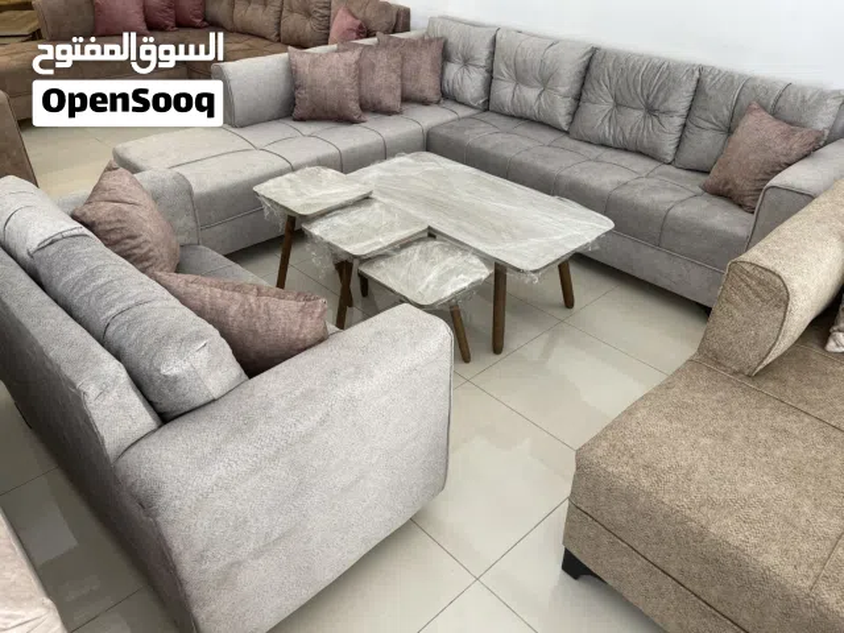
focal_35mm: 25
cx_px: 422
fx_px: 610
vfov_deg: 54.9
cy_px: 316
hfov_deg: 69.4
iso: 100
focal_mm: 5.1
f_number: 1.6
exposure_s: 1/100
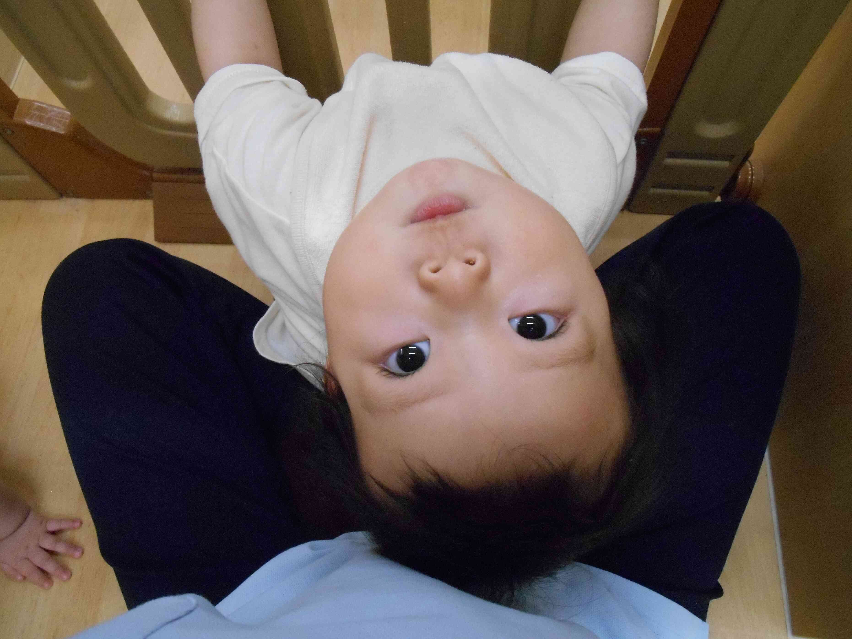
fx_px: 640
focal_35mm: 26
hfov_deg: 67.3
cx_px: 426
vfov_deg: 53.1
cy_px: 320
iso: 800
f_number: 3.4
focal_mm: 4.7
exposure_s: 1/125
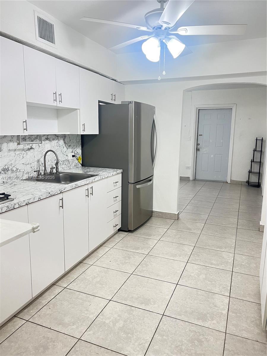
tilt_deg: -9.0
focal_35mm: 26
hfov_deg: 53.1
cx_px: 134
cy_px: 178
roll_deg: -0.5
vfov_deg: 67.3
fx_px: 267
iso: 125
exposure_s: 1/60
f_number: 1.5
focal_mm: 5.7
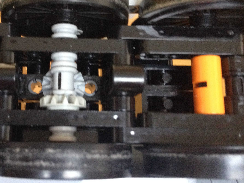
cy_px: 62
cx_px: 62
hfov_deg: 34.8
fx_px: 381
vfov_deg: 26.9
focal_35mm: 54
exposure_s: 1/15
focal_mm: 4.28
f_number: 2.4
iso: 400
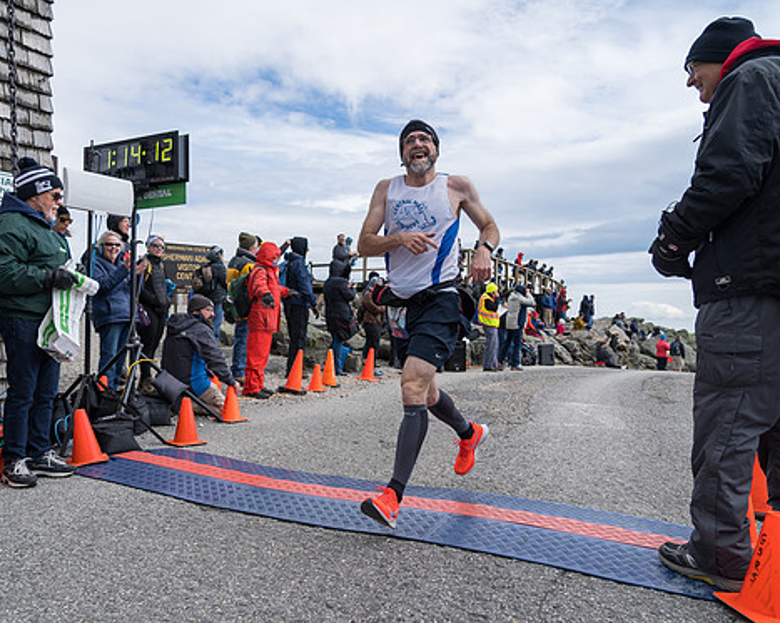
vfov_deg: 51.5
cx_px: 341
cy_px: 318
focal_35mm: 28
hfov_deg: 62.0
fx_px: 646
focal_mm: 24
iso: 125
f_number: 4
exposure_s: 1/1000
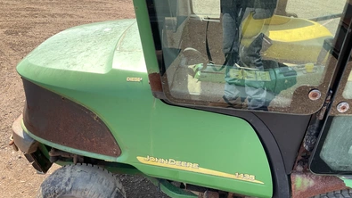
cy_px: 126
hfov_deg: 61.0
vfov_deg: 36.4
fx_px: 299
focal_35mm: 32
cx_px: 176
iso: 20
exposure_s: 1/189
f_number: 1.8
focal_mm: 3
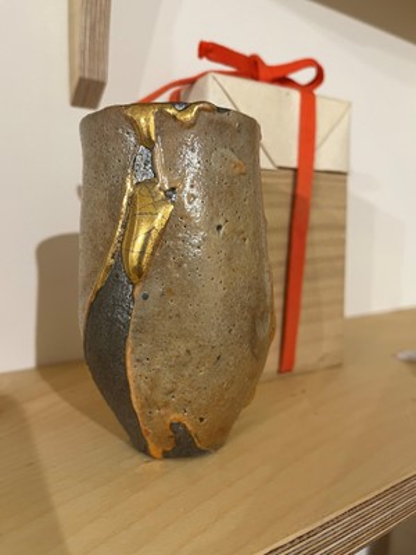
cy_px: 278
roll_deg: +0.8
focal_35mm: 26
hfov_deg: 53.1
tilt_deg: -5.2
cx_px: 208
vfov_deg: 67.3
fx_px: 417
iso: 125
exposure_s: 1/50
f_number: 1.6
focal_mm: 5.1
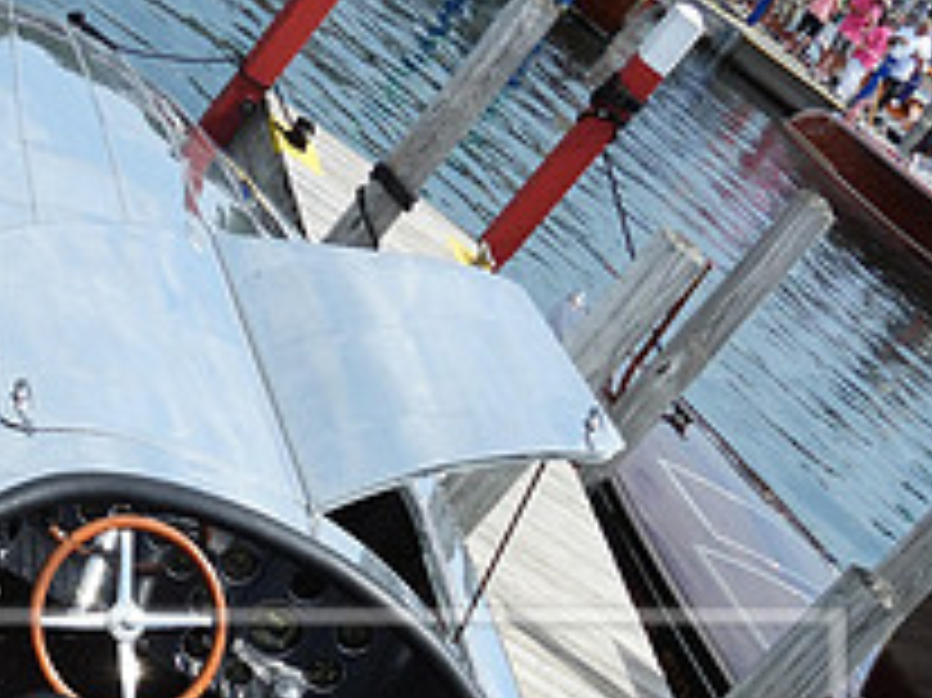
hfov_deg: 17.3
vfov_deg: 12.9
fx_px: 3014
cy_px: 797
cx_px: 101
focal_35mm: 112
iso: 100
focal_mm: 7.1
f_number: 3.2
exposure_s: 1/1600
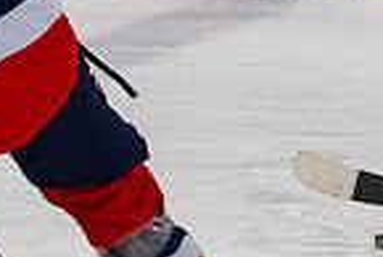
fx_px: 8211
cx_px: 839
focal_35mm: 771
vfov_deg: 1.8
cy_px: -202
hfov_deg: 2.7
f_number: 3.2
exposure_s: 1/800
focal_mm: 92
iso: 2000
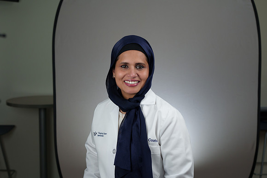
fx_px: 371
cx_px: 134
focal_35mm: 50
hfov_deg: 39.6
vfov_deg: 27.0
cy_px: 89
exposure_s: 1/250
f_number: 4
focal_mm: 50
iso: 400
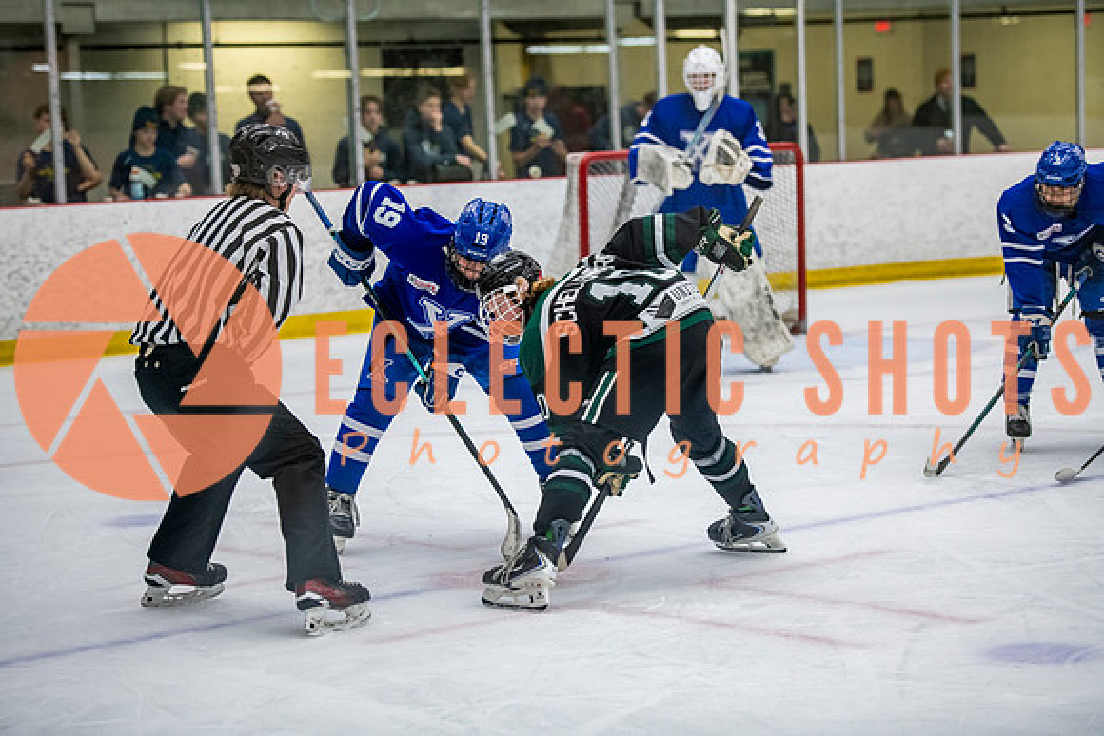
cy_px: 368
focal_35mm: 101
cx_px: 552
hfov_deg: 20.2
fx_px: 3102
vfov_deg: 13.5
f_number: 3.2
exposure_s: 1/640
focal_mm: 100
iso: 2000
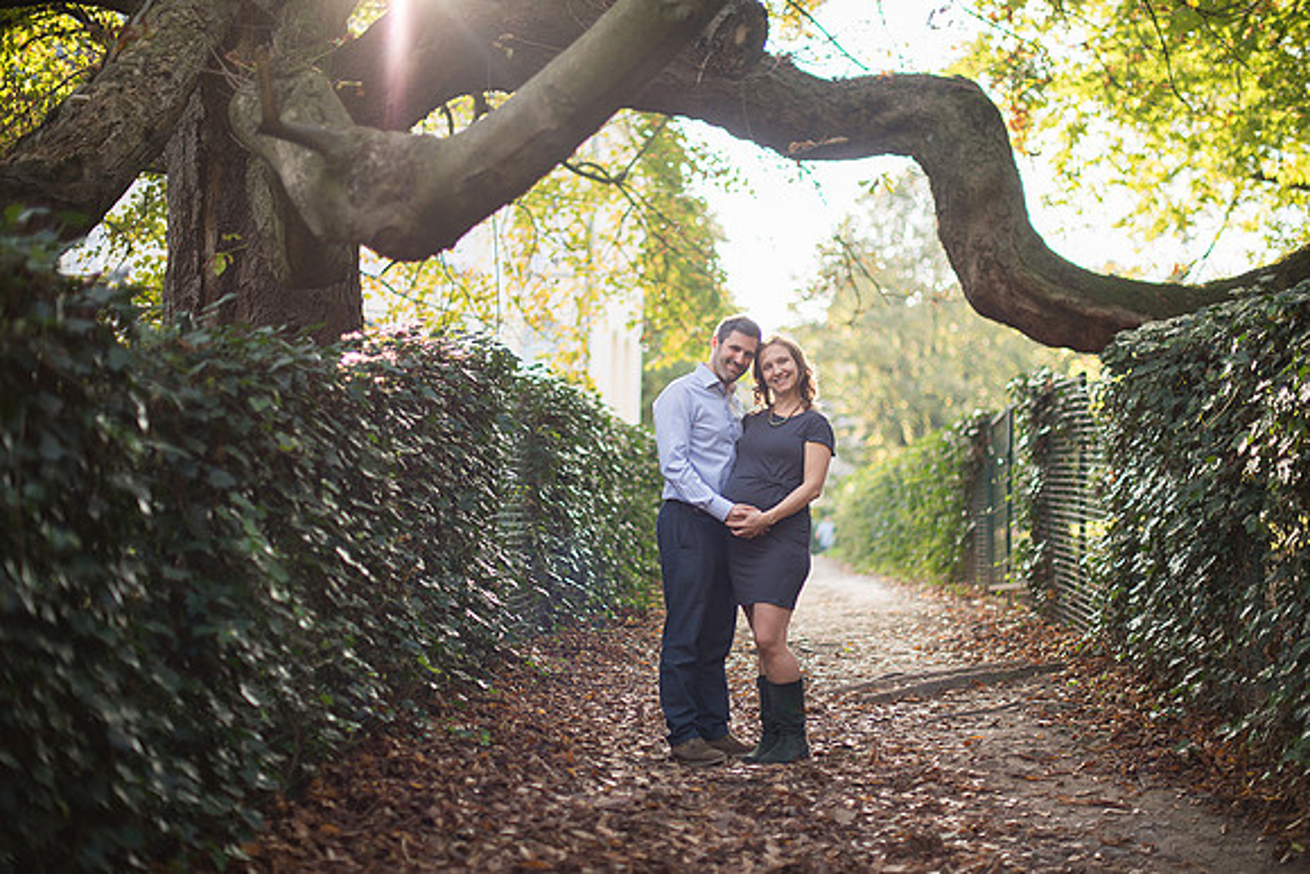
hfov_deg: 39.6
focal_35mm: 50
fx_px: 1820
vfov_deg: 27.0
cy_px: 437
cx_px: 655
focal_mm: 50
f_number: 1.4
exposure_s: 1/800
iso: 100
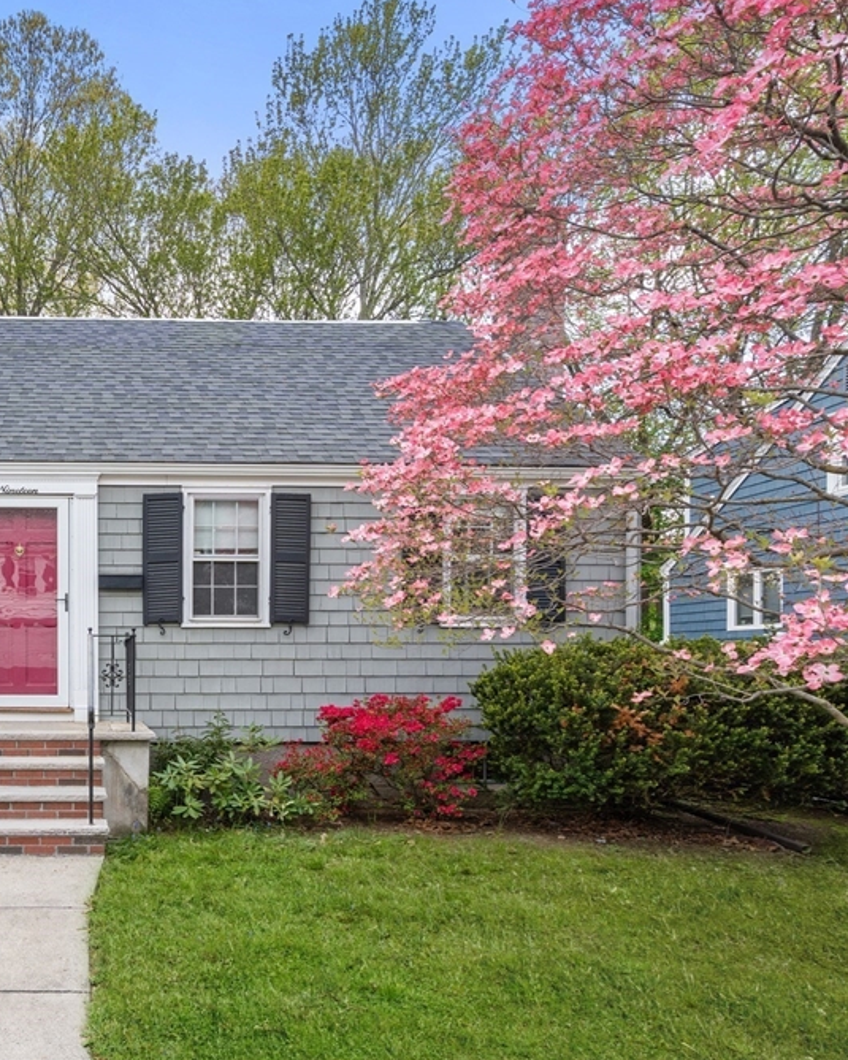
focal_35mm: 23
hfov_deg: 54.0
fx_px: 722
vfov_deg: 72.6
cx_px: 103
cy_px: 522
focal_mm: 16
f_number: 9
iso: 800
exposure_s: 1/160
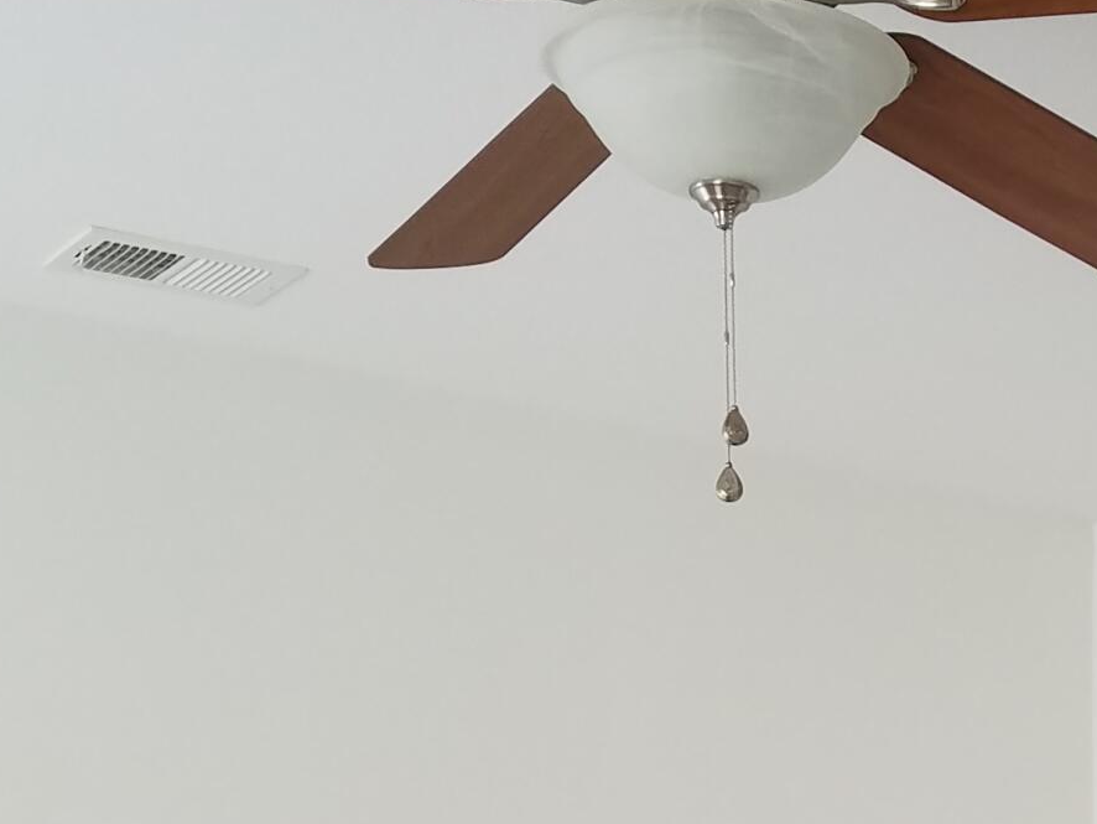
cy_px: 1140
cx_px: 1147
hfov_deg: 21.3
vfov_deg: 15.8
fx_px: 2790
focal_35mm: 88
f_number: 1.7
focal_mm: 4.2
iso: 64
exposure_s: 1/60
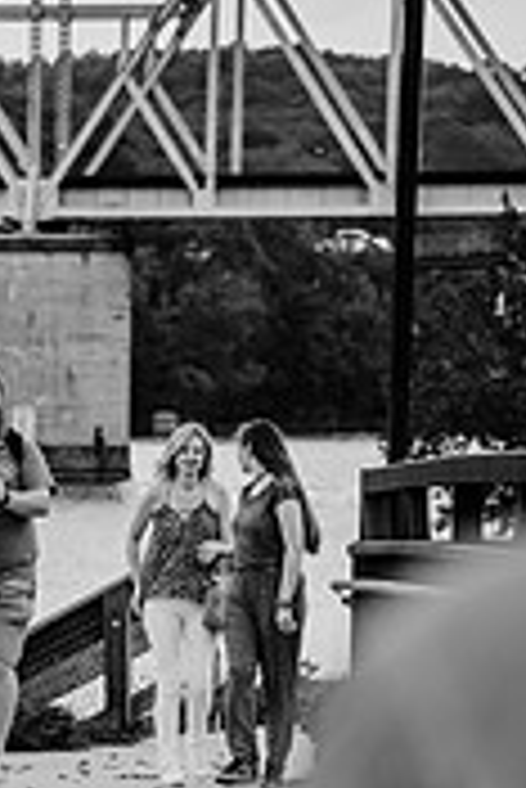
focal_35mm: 308
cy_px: 905
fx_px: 6736
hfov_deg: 4.5
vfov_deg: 6.6
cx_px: -76
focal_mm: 120
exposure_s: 1/640
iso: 400
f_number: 4
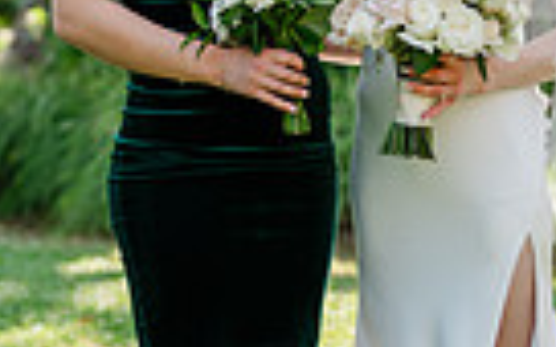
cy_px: 94
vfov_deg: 7.8
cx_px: 380
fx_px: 2546
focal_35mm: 168
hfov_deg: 12.4
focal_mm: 50
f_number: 1.8
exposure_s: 1/800
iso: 64
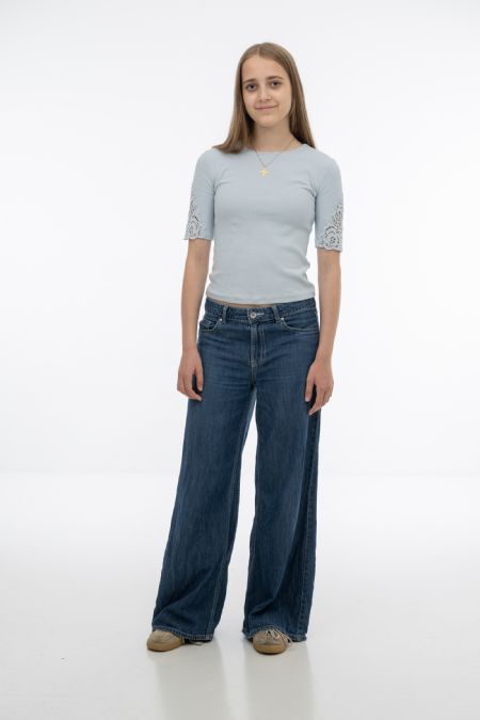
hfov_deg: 20.0
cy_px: 360
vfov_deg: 29.7
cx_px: 240
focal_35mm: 68
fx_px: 1360
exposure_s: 1/160
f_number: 8
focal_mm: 68
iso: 200
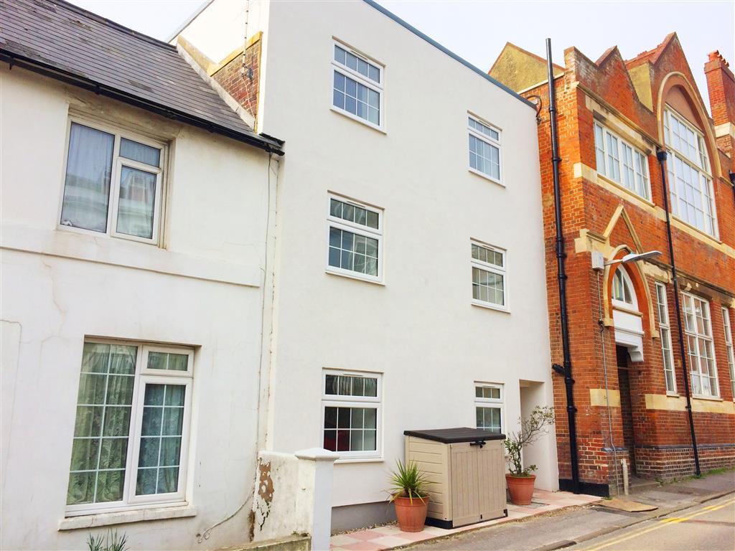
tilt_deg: +11.8
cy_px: 276
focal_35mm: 29
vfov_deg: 48.2
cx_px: 368
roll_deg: +0.0
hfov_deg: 61.7
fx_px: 616
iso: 32
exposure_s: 1/1325
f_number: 2.2
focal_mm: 4.15
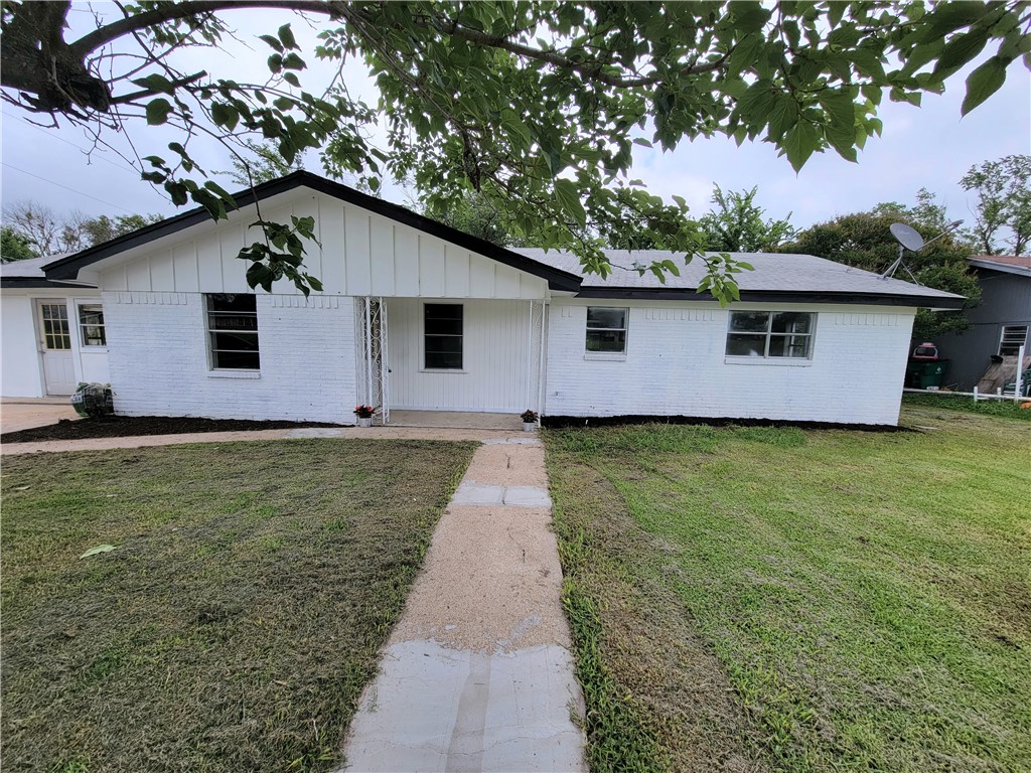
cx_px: 516
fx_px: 387
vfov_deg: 89.9
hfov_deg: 106.2
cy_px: 386
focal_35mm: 13
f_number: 2.2
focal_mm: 2.2
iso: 50
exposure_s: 1/1111
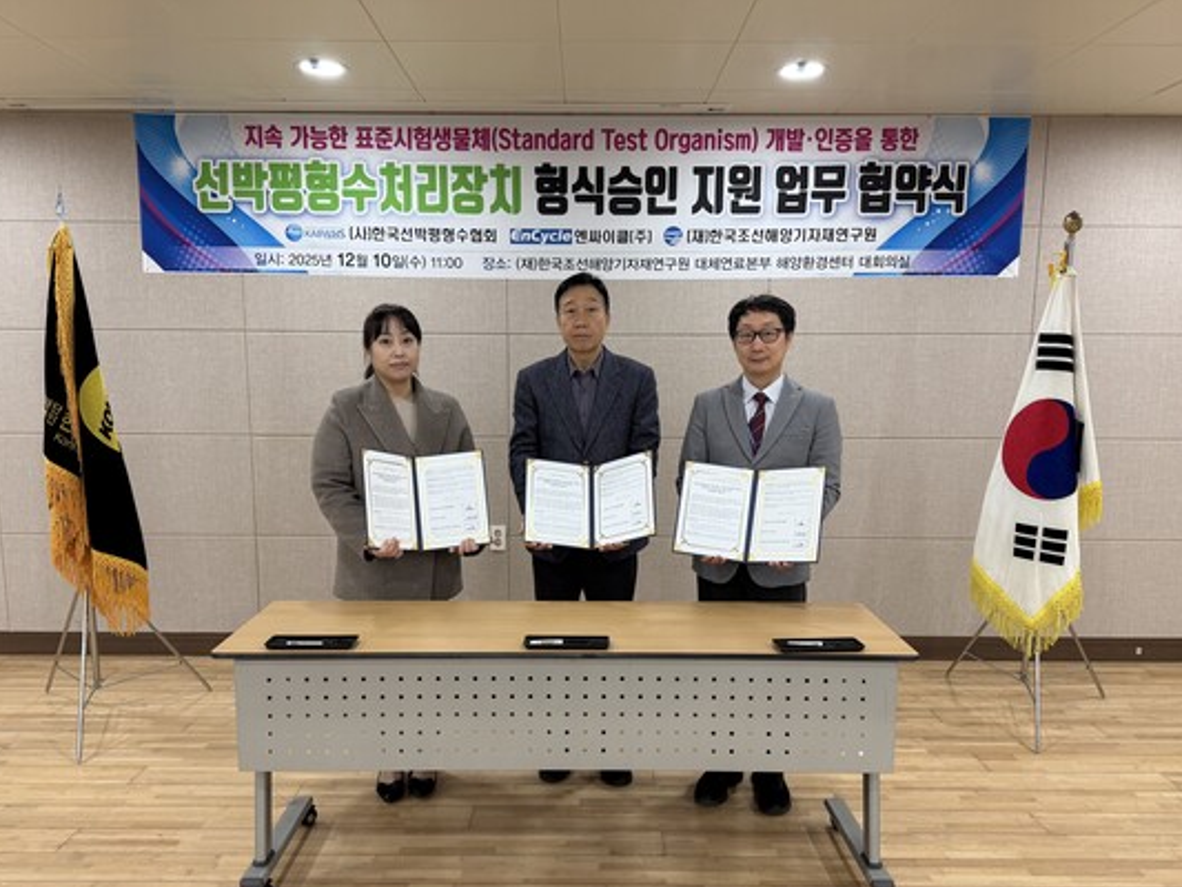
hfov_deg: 65.3
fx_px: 922
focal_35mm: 27
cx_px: 579
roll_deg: +0.0
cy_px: 497
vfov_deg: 51.3
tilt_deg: -10.0
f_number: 1.78
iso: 125
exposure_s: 1/60
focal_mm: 6.76
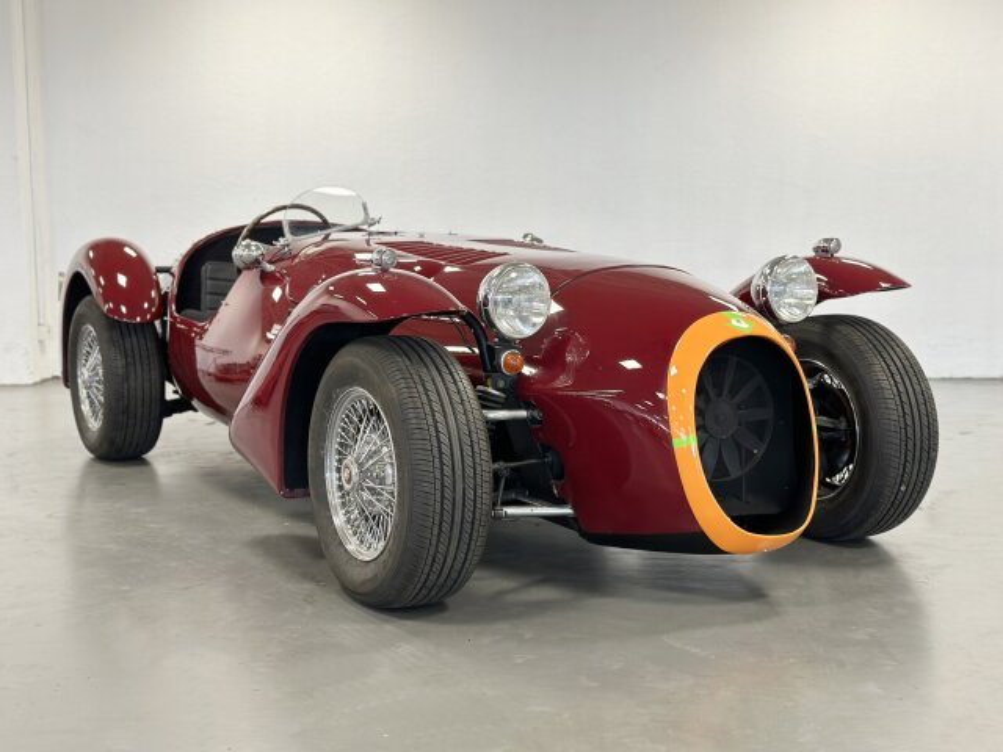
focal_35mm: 48
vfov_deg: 30.3
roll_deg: -0.2
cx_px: 502
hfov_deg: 39.7
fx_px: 1391
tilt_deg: -6.4
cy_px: 376
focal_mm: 6.86
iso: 100
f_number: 1.78
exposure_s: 1/50
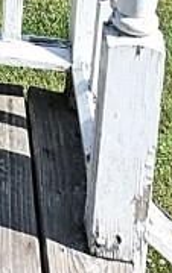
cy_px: -325
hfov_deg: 7.1
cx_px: -367
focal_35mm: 162
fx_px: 1211
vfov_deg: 11.3
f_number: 4
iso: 100
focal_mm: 14
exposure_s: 1/400
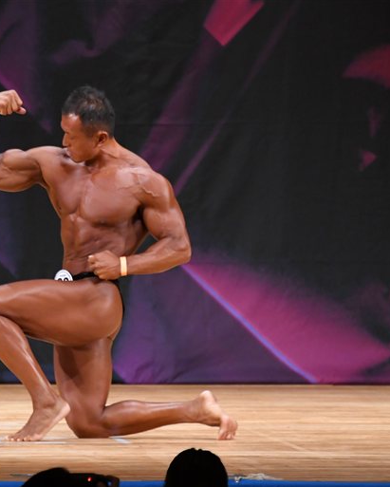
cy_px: 244
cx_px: 141
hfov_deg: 3.6
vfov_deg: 4.6
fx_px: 6126
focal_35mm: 425
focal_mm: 200
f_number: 5.6
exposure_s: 1/400
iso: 3200
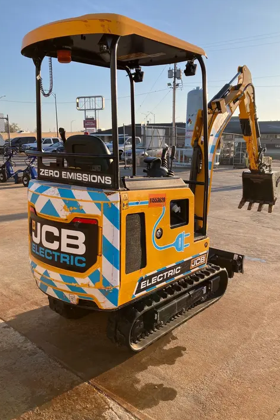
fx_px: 350
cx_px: 144
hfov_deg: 43.6
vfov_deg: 62.0
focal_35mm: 30
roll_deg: -0.6
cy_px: 210
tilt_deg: -12.1
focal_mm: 3.99
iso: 32
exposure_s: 1/991
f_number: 1.8
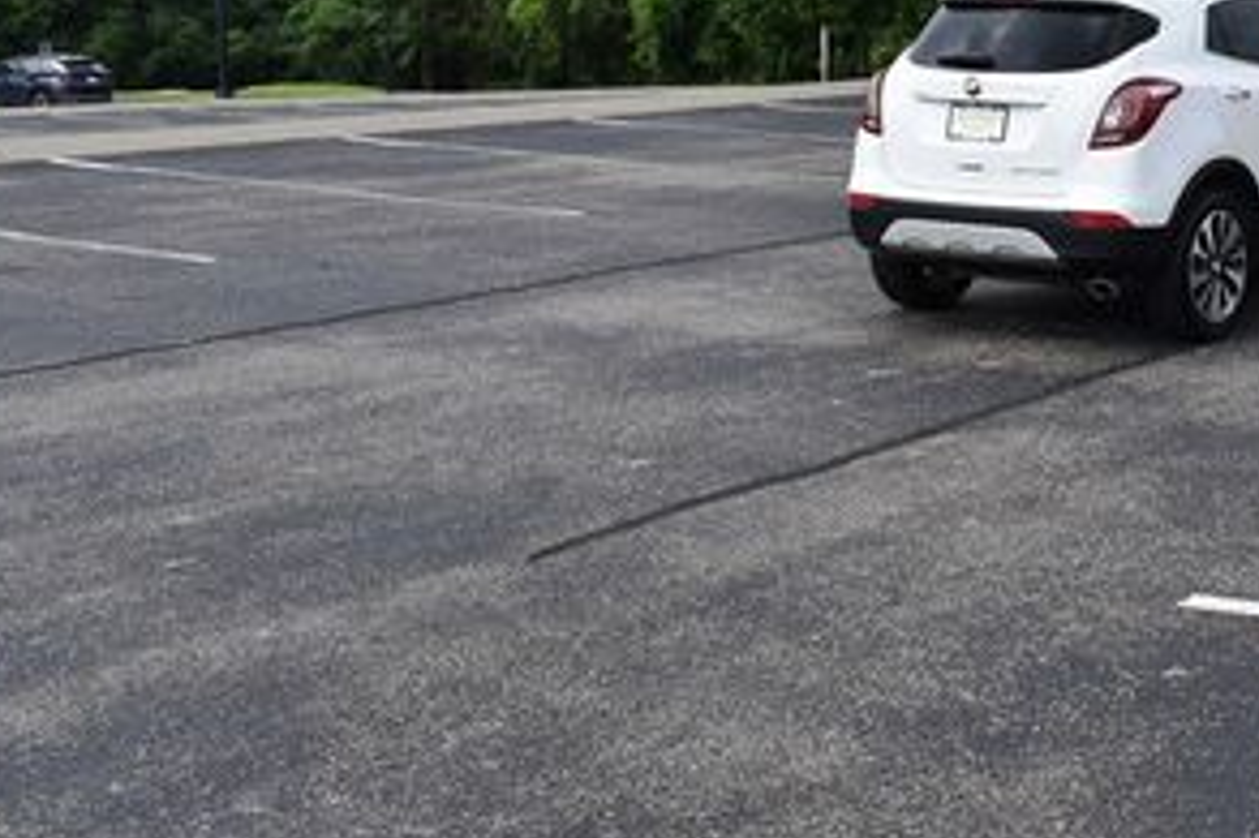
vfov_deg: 22.1
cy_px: 2
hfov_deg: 31.5
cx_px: 1246
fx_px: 2062
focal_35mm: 59
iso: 100
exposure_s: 1/250
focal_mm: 18
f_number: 8
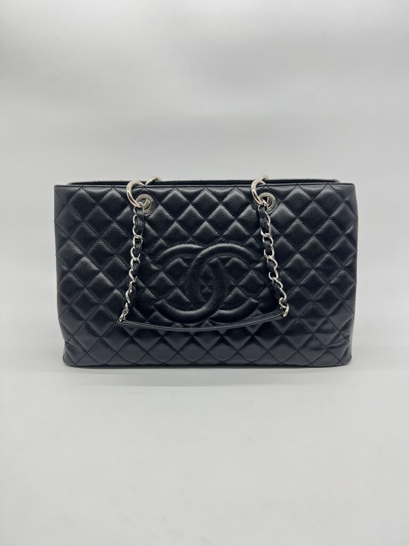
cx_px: 204
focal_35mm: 26
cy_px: 273
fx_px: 410
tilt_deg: -13.9
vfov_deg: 67.3
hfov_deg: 53.1
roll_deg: -0.8
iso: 40
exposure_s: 1/100
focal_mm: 5.7
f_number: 1.5
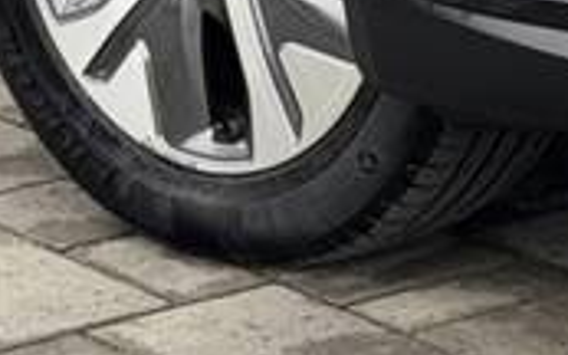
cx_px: 696
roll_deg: +1.5
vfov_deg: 3.6
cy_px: -677
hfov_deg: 5.9
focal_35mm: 353
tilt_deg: -9.1
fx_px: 5463
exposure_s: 1/292
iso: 64
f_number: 1.78
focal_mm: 6.76
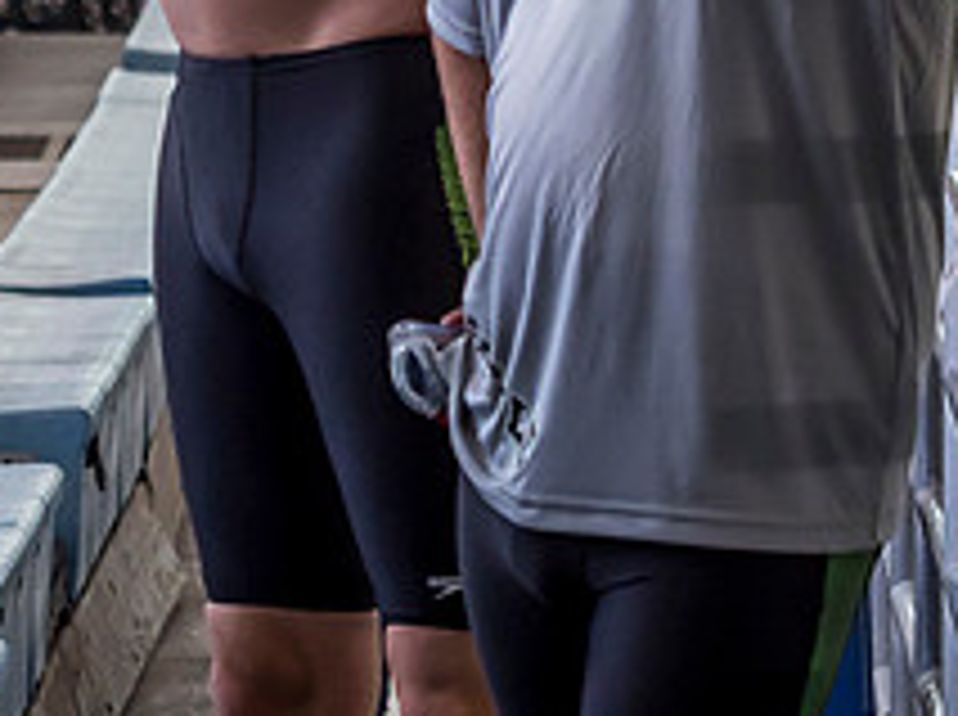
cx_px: 325
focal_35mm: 537
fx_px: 14836
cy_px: -102
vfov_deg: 2.8
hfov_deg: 3.7
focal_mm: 62
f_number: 2.8
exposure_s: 1/500
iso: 500
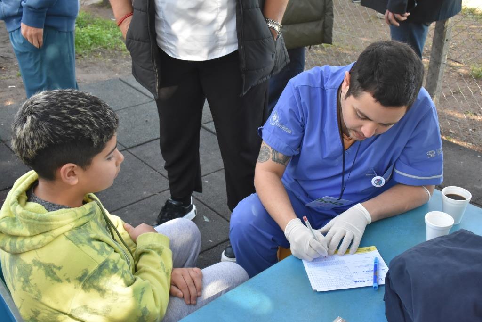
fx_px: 542
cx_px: 241
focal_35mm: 40
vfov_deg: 33.0
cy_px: 161
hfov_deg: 47.9
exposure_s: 1/200
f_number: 7.1
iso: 1600
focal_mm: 27
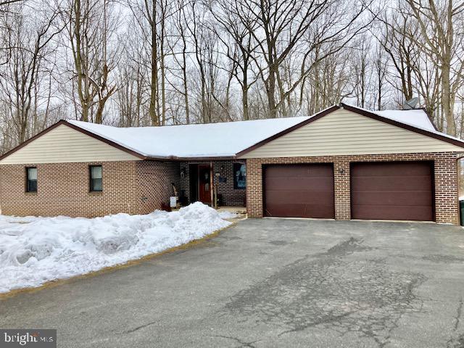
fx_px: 375
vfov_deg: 49.7
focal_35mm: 28
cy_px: 174
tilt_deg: +0.7
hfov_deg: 63.4
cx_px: 232
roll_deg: +0.2
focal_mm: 3.99
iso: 20
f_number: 1.8
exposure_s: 1/571
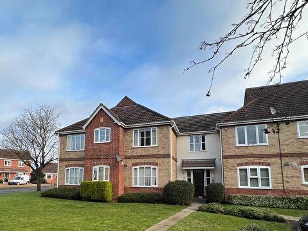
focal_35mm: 19
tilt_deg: +6.6
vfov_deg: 66.3
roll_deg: -0.3
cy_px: 159
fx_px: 169
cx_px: 136
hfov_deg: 84.3
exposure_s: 1/415
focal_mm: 1.57
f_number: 1.8
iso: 32
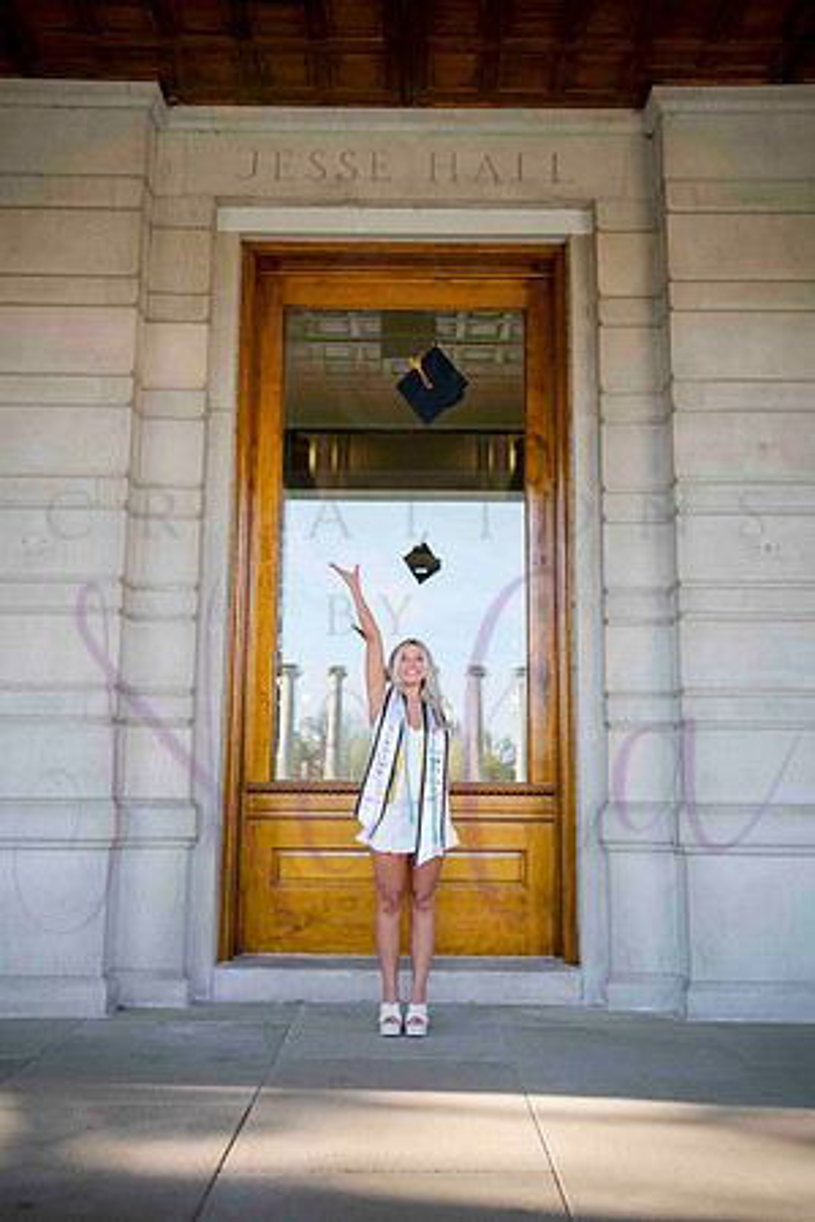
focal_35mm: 32
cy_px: 611
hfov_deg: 41.1
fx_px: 1087
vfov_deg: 58.7
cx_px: 408
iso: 500
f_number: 6.3
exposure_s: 1/500
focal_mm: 32
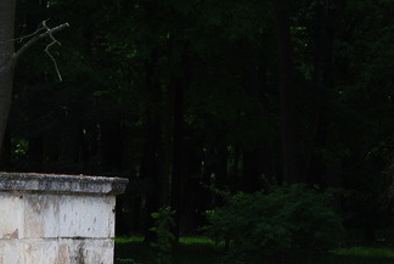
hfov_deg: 7.3
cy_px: 347
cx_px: -204
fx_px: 3036
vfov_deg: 5.0
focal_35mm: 277
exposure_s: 1/100
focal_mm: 50
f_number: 9
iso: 200
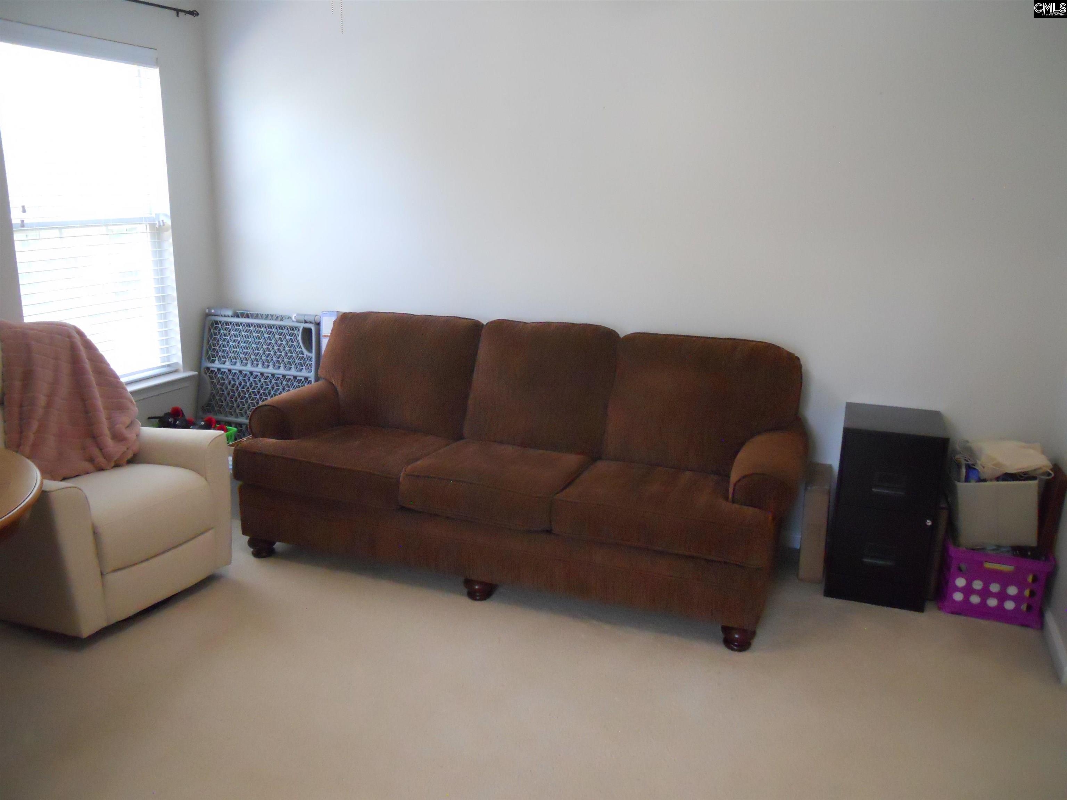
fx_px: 863
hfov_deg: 63.4
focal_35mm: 28
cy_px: 400
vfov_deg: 49.7
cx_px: 534
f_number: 2.7
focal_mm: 5
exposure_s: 1/80
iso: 800
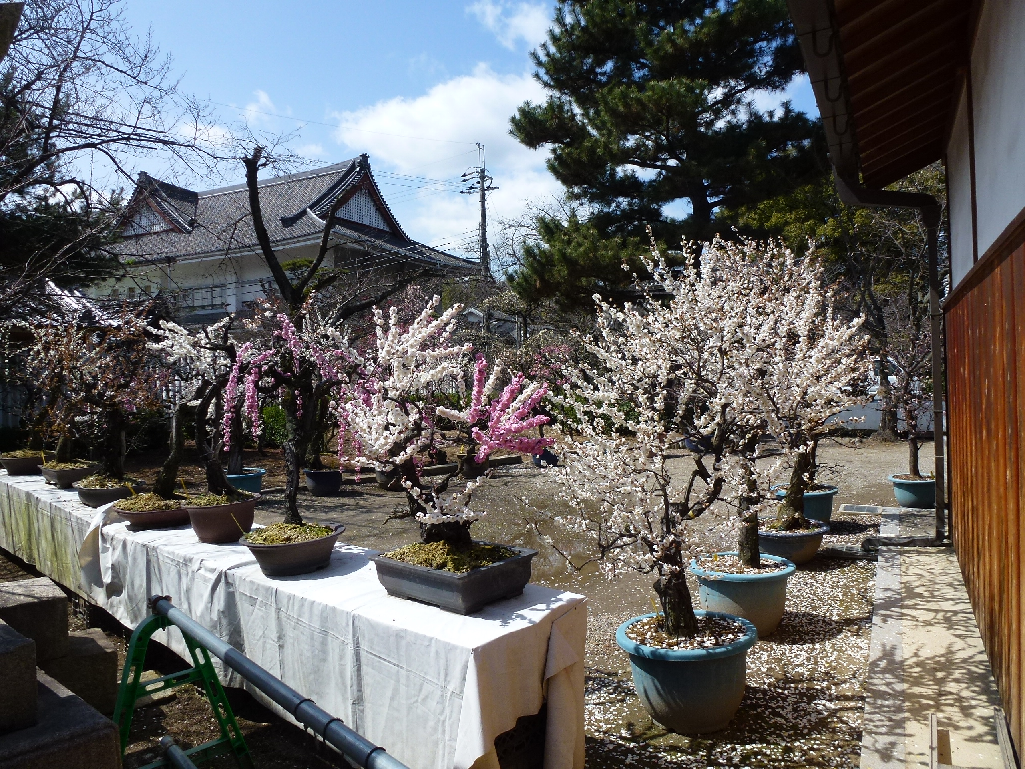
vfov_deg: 56.8
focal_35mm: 24
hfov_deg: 71.6
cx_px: 512
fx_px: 711
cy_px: 384
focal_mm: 4.3
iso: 100
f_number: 4
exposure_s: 1/800
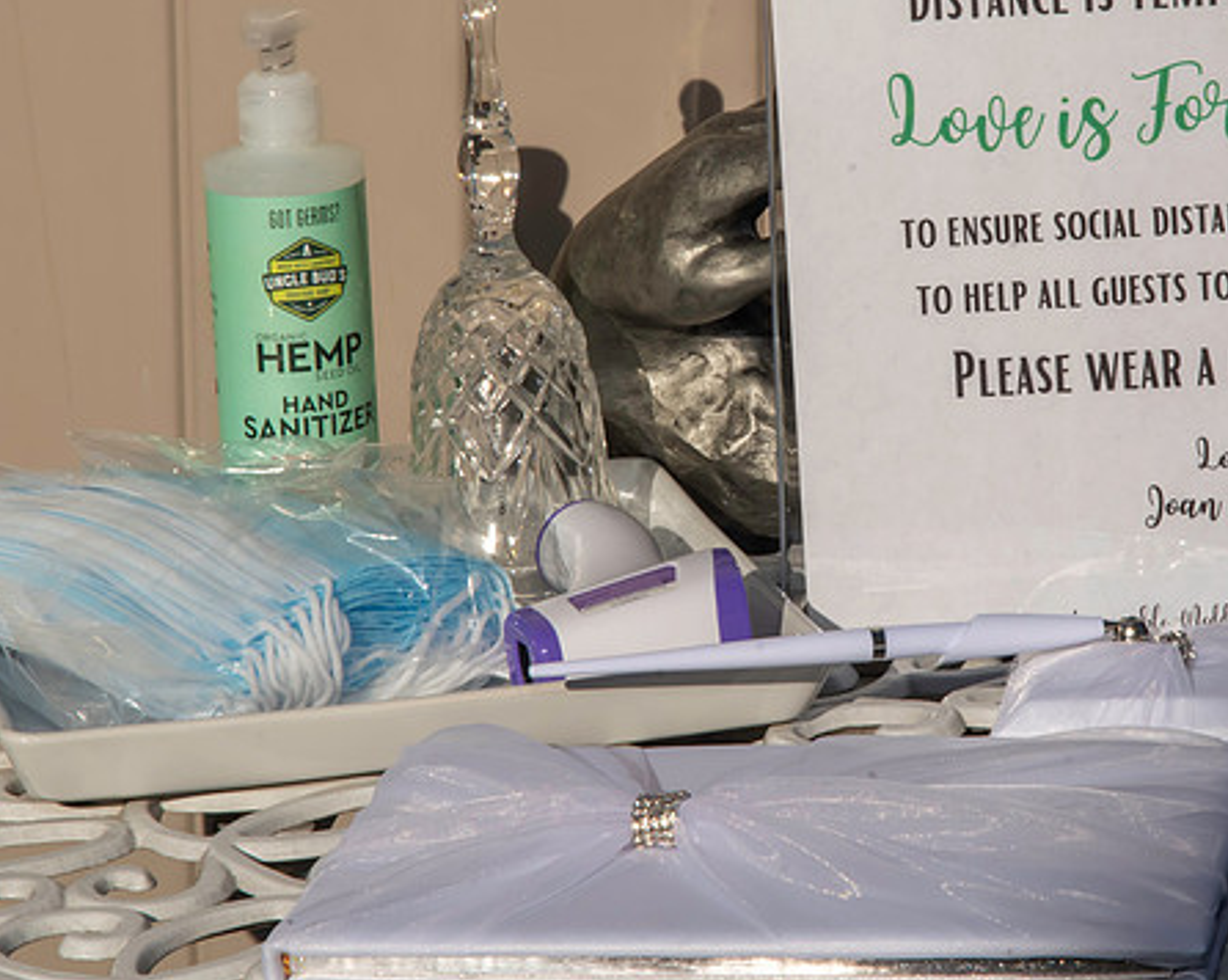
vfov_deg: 8.3
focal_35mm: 185
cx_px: 843
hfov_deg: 10.4
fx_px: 6718
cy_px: 357
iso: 400
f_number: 25
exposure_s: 1/250
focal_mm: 80
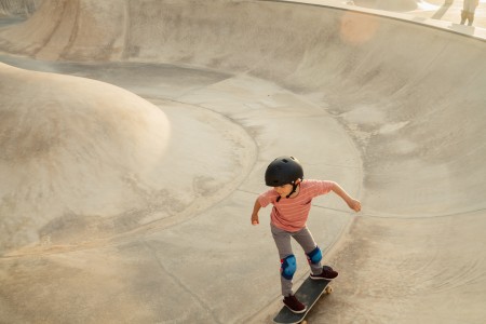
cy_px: 162
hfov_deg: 55.8
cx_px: 243
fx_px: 459
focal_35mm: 34
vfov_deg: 38.9
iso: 160
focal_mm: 34
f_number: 3.5
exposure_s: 1/200
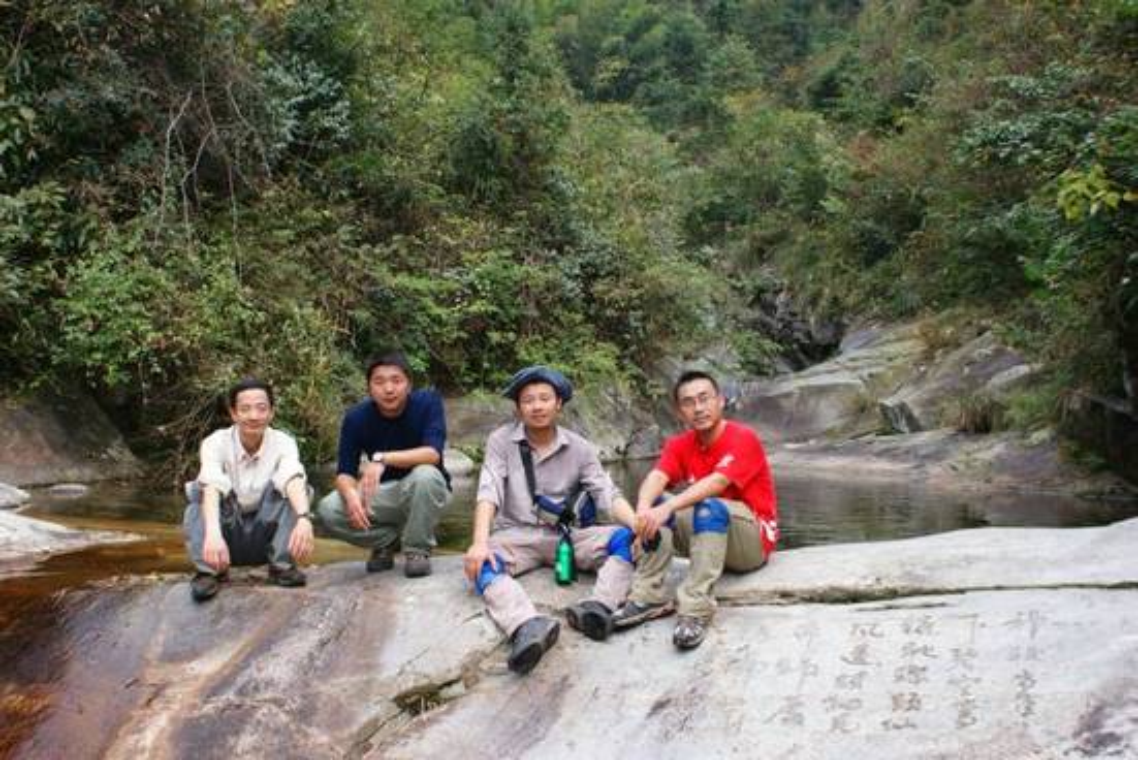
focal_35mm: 39
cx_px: 569
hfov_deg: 49.5
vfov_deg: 34.2
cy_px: 380
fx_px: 1233
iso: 100
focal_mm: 26
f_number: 8
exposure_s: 1/60
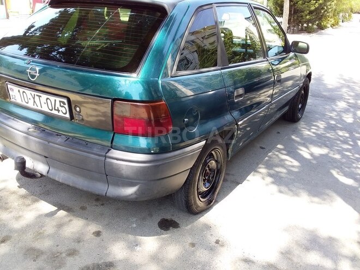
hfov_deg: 58.4
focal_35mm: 31
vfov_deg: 45.4
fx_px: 322
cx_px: 180
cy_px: 135
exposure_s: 1/132
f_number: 2.2
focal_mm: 3.3
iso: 40
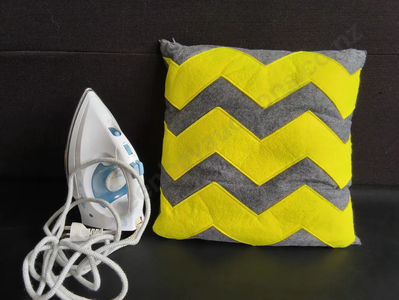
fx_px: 311
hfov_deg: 65.3
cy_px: 150
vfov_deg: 51.4
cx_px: 200
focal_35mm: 27
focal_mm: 2.87
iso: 32
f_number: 2
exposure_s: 1/169
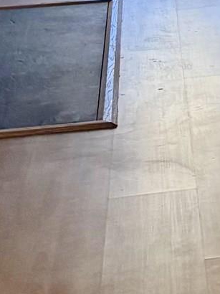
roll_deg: -0.3
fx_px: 1145
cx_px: 457
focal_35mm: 135
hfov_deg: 10.1
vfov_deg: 12.5
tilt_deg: +2.3
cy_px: -325
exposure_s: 1/120
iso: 400
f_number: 1.78
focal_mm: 6.76
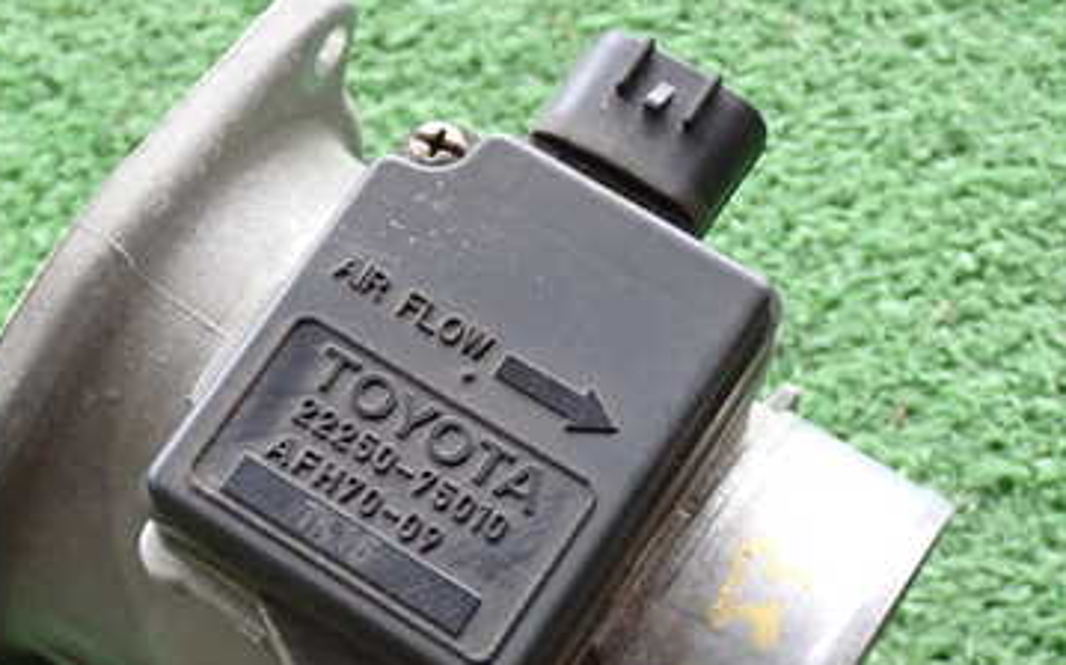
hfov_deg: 26.4
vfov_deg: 16.6
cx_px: 422
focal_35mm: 78
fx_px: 2265
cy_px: 493
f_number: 2.9
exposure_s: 1/40
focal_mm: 7.84
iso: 500
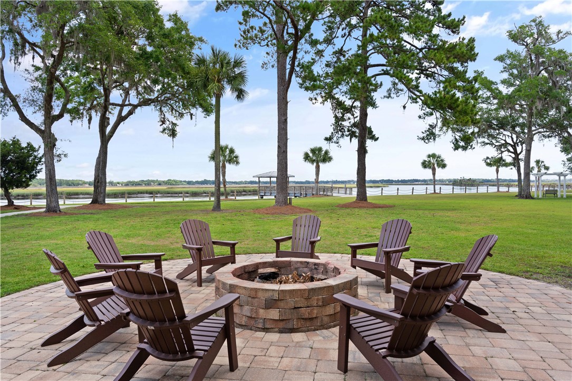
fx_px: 397
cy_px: 190
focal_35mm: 25
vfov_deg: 51.3
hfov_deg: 71.5
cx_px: 286
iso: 100
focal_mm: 25
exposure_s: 1/320
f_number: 8
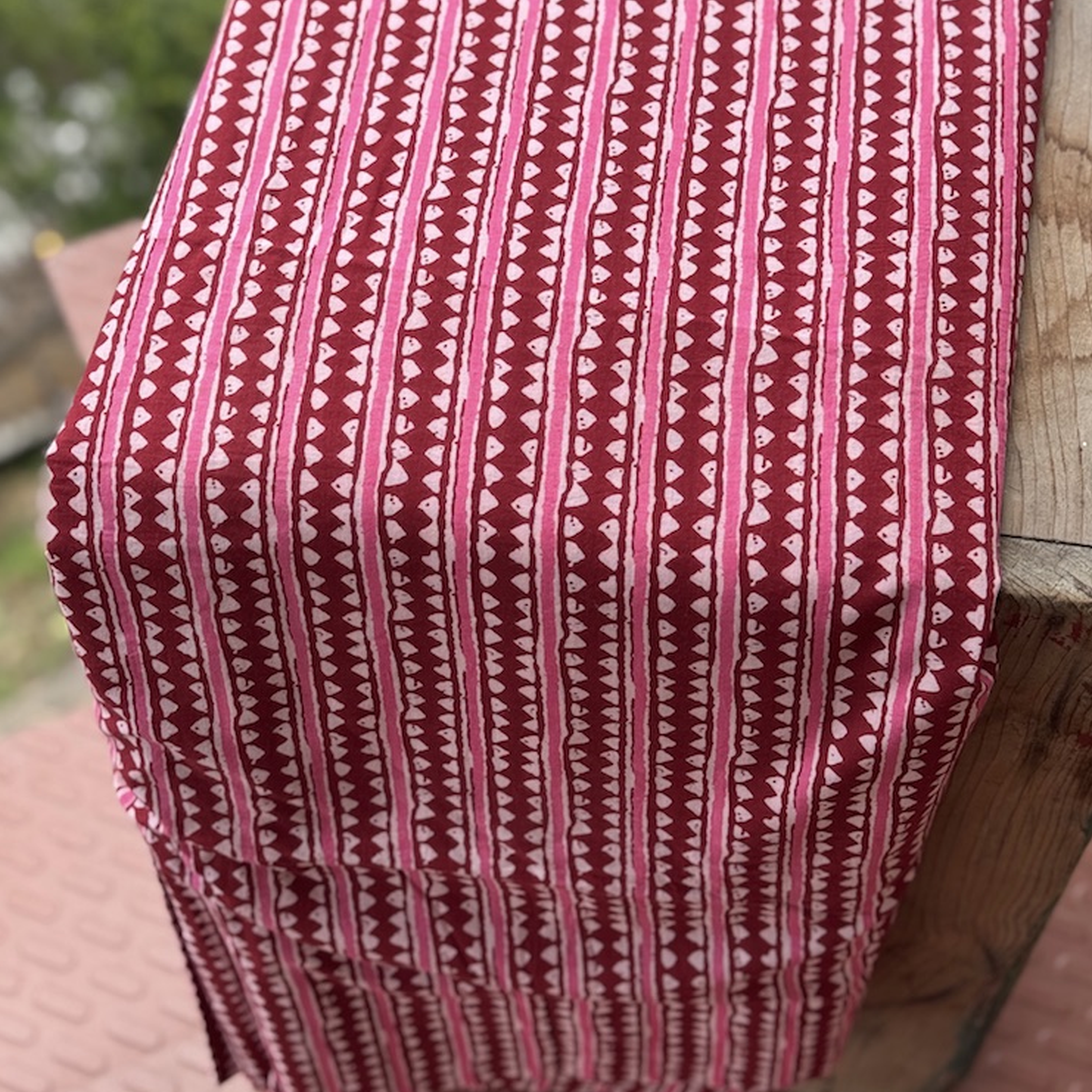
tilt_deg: -55.3
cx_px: 545
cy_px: 374
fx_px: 2034
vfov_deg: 29.9
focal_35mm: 57
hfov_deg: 30.0
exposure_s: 1/700
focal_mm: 6.76
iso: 64
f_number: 1.78
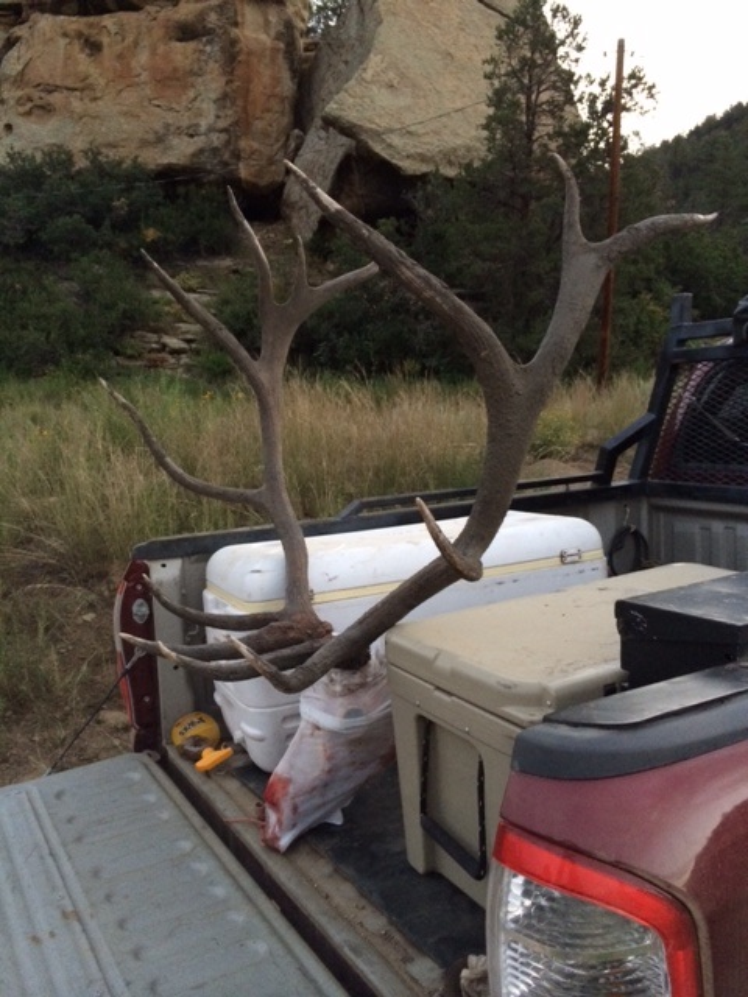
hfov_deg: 46.8
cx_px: 374
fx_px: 864
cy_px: 498
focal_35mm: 30
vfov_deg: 60.0
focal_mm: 4.12
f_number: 2.2
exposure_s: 1/15
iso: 320
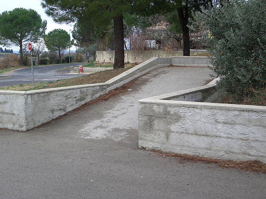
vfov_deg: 29.7
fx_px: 377
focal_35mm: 49
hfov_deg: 38.9
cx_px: 133
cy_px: 100
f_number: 3.1
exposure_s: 1/80
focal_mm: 8.2
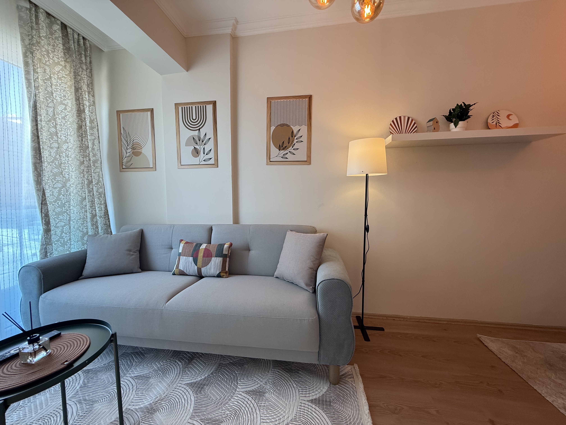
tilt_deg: -3.5
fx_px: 229
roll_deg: -0.3
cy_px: 212
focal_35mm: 14
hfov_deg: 102.1
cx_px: 283
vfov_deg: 85.7
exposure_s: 1/100
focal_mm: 2.22
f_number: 2.2
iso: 160
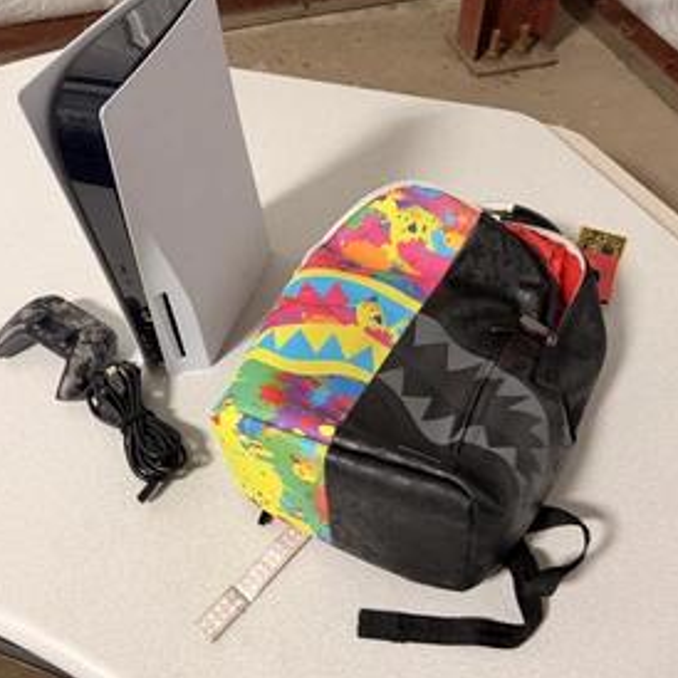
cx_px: 322
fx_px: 687
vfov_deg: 52.5
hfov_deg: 52.5
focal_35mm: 31
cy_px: 341
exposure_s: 1/60
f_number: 1.78
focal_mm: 6.76
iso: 320
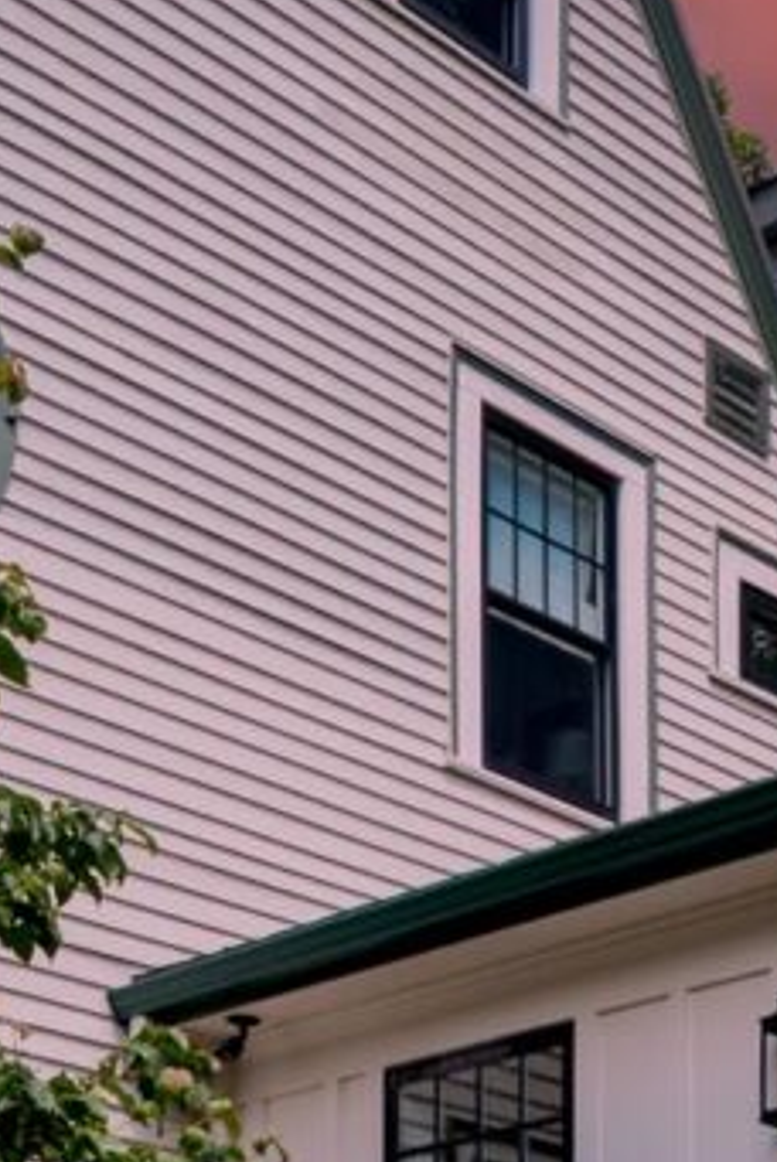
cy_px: 929
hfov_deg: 16.2
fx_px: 2617
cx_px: 937
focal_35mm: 81
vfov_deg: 24.6
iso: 400
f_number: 16
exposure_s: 1/80
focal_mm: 24
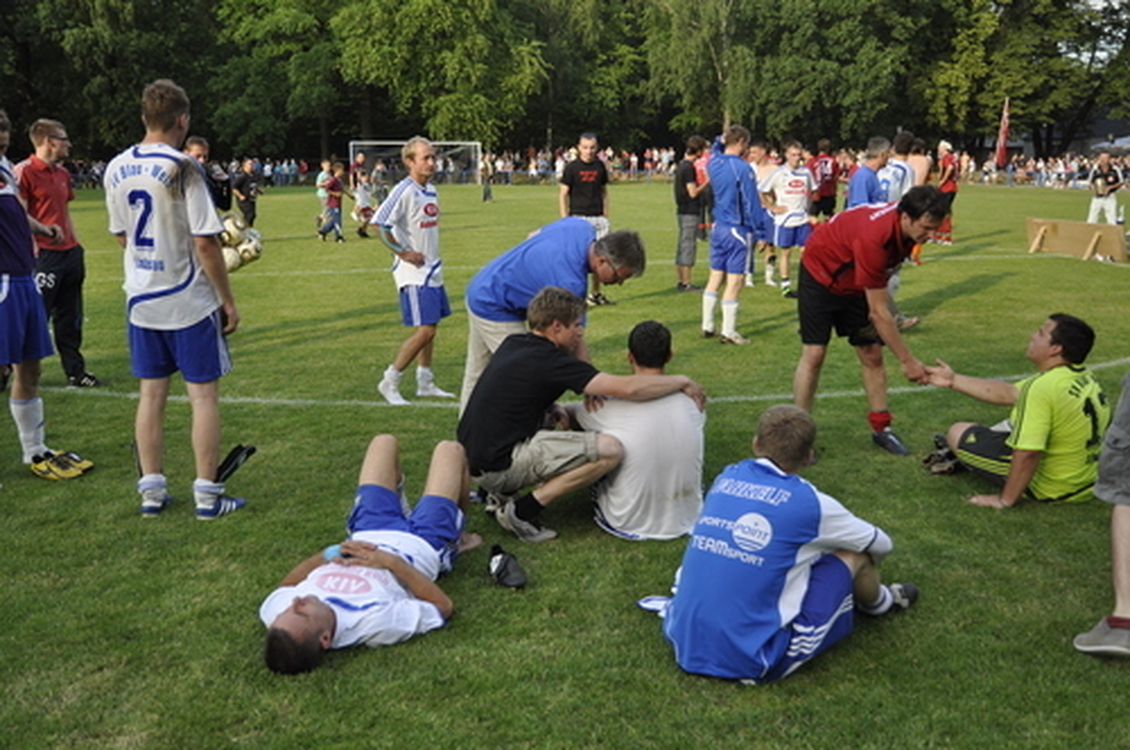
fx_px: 1034
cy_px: 375
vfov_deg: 39.9
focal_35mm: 33
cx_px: 565
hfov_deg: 57.3
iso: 640
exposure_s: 1/1000
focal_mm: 22
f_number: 4
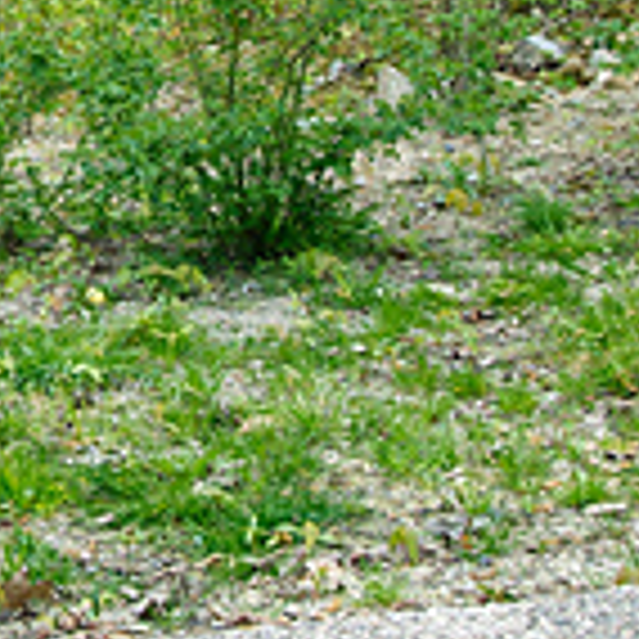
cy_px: -56
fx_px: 2631
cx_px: -248
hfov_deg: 13.2
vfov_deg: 13.6
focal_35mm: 126
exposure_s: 1/200
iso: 200
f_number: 5
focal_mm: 22
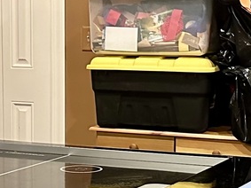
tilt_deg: -8.0
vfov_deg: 12.1
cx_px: 43
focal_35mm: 122
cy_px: 161
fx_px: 884
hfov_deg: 16.0
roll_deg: +0.3
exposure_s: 1/40
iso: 1000
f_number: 1.78
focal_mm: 6.86
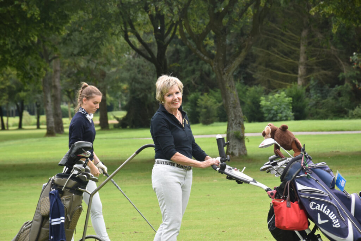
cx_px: 180
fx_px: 1745
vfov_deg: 7.9
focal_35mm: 174
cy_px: 120
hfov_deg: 11.8
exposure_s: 1/250
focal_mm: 116
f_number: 8
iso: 320
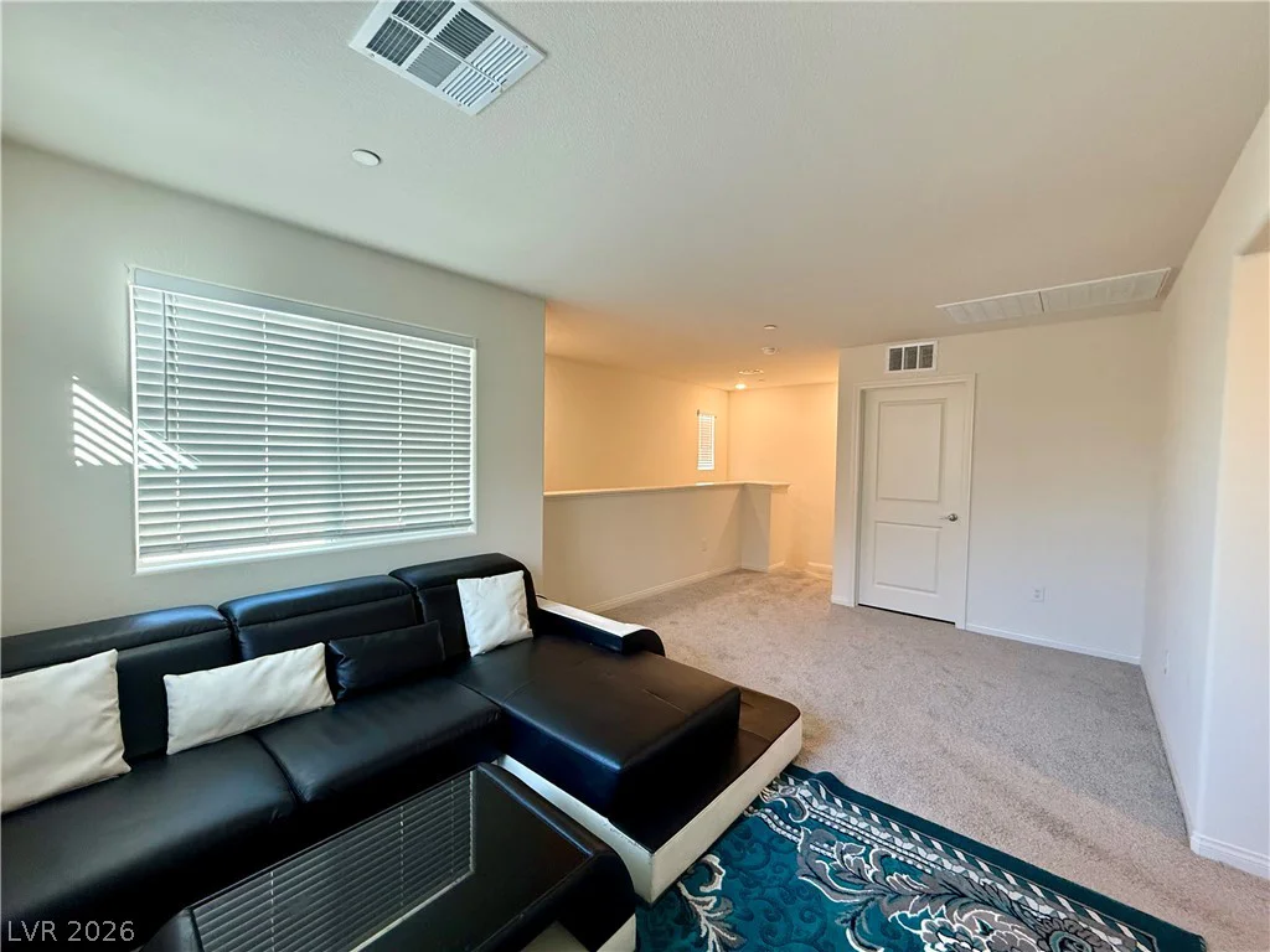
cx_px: 635
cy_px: 476
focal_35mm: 14
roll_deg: -0.9
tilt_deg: -2.4
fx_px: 514
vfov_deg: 85.7
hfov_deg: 102.1
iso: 200
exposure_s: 1/120
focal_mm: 2.22
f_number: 2.2
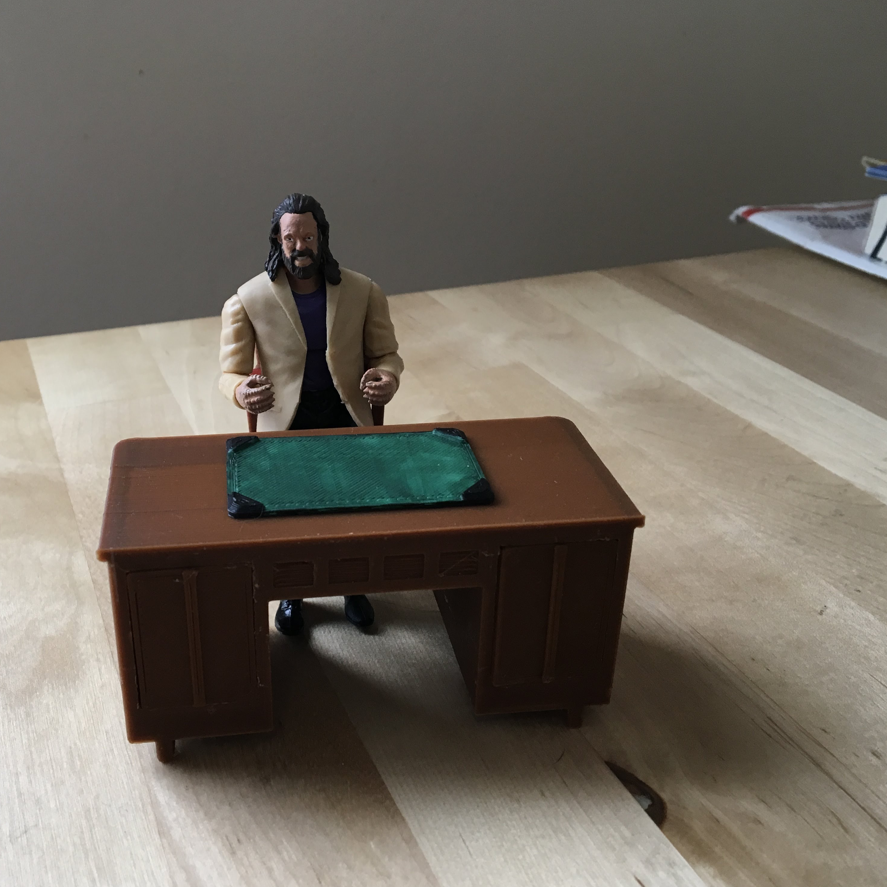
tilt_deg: -27.2
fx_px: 1015
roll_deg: +0.0
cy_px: 445
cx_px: 333
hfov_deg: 46.8
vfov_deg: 47.2
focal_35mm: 35
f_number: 2.2
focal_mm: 4.15
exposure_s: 1/30
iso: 32
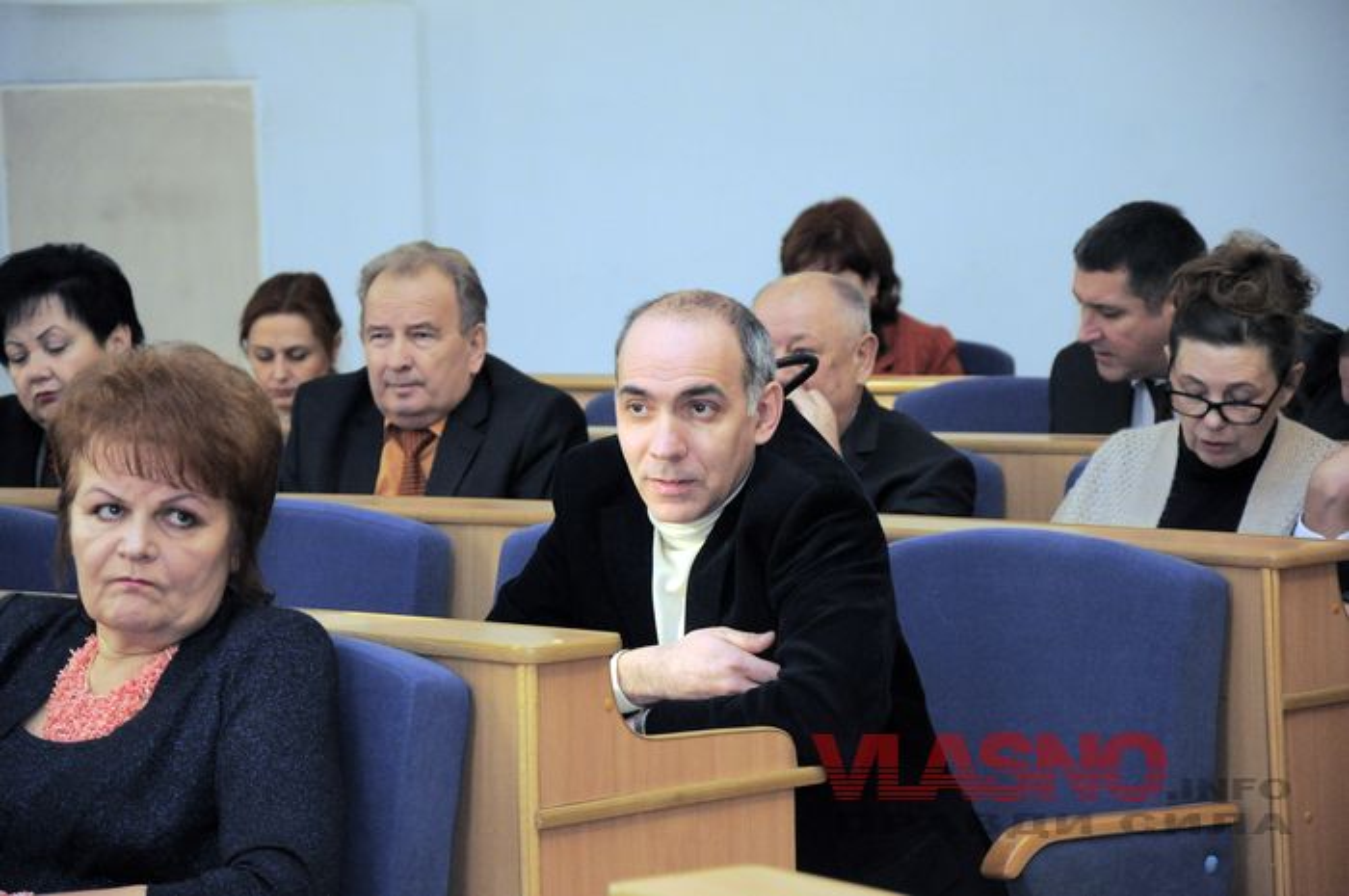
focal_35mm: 158
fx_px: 5895
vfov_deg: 8.7
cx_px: 674
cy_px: 448
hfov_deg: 13.1
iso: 1400
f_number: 5.6
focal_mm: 105
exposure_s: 1/60
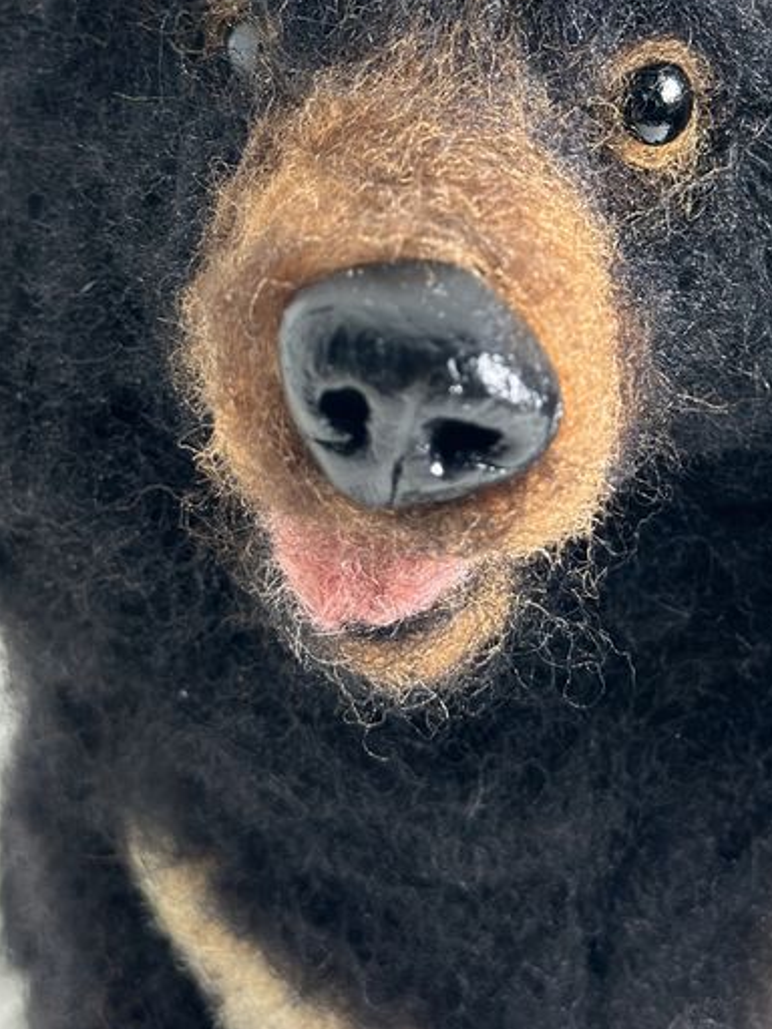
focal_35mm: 90
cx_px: 478
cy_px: 257
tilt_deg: -17.8
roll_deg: +0.8
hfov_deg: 16.4
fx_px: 2676
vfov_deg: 21.6
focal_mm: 6.86
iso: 64
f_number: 1.78
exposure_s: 1/100
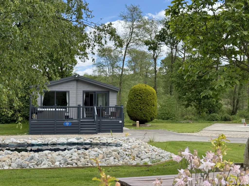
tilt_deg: +2.7
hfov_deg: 39.7
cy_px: 93
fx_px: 345
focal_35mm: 48
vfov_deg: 30.3
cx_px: 124
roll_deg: -0.2
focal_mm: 6.76
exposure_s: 1/2415
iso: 80
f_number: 1.78
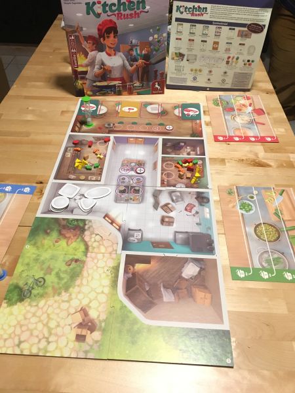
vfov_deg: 61.7
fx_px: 330
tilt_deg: -46.0
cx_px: 148
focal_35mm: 29
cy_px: 196
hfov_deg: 48.2
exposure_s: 1/33
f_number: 2.2
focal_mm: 4.15
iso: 250
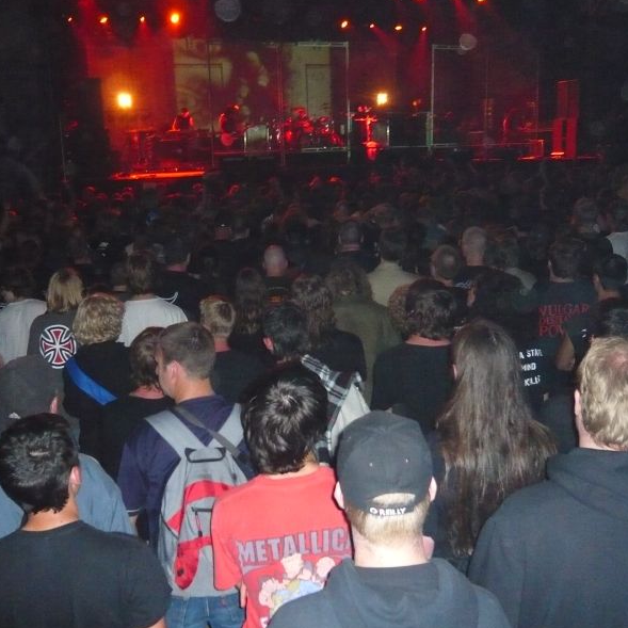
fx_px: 739
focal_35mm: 36
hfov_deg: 46.0
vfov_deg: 46.0
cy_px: 313
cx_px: 283
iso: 640
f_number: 2.9
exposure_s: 1/30
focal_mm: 4.9
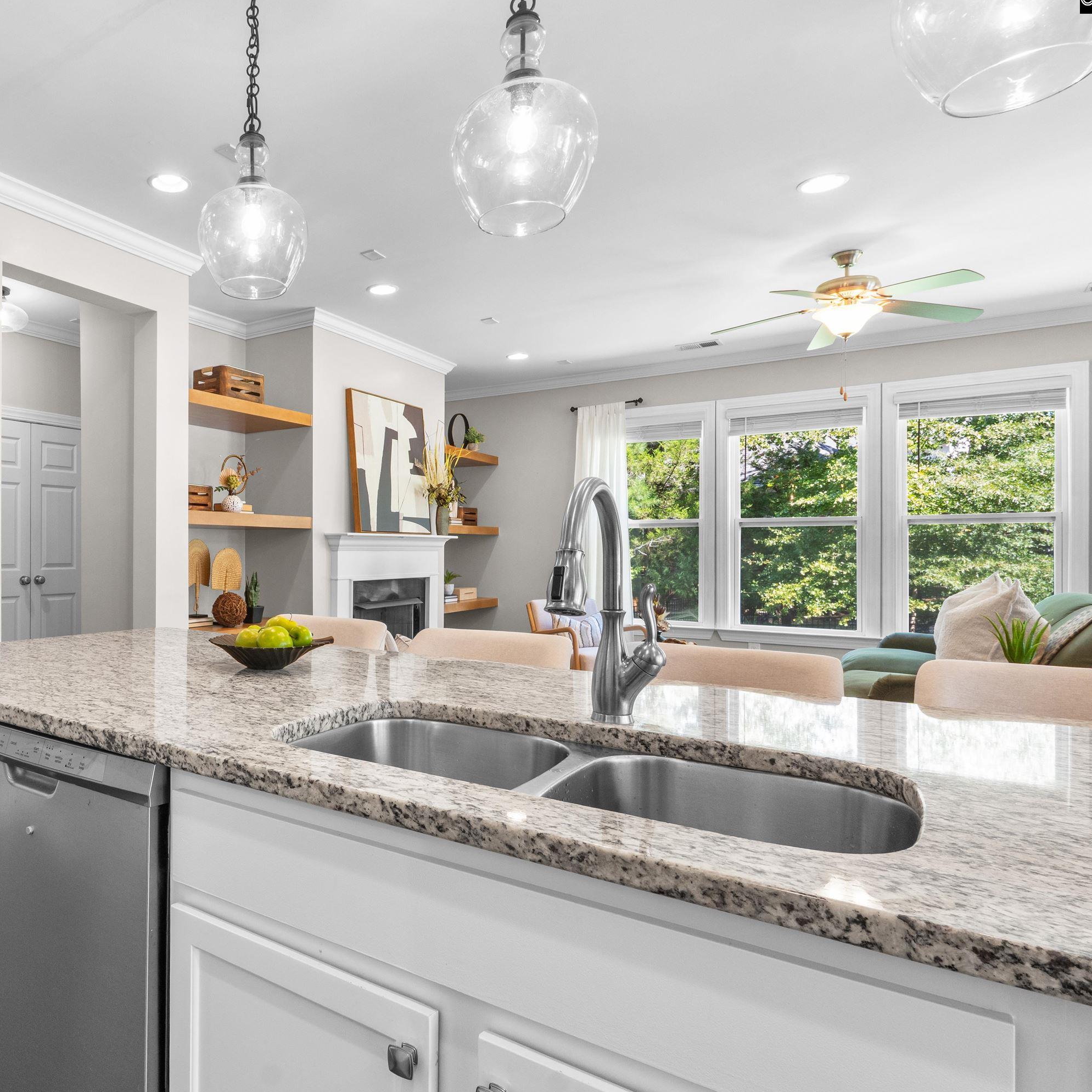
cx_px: 289
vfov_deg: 70.5
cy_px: 548
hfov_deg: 66.6
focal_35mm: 22
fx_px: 773
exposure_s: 1/1.25
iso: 400
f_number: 11
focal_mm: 11
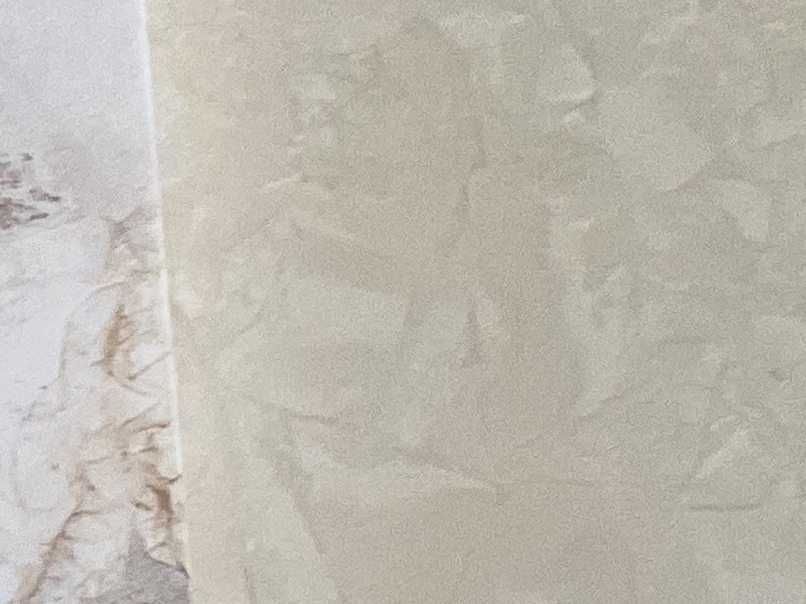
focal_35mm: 158
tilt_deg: -71.7
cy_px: 560
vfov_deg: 9.3
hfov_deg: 11.6
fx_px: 3679
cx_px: -607
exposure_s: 1/60
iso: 125
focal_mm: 3
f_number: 1.8
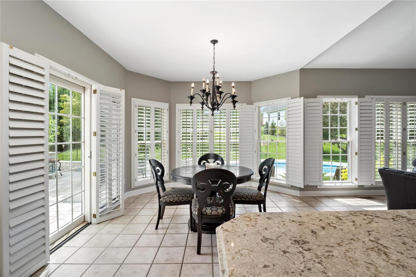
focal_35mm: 16
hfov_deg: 96.7
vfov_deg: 73.7
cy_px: 138
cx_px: 208
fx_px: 185
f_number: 8
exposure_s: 1/25
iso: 400
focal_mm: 8
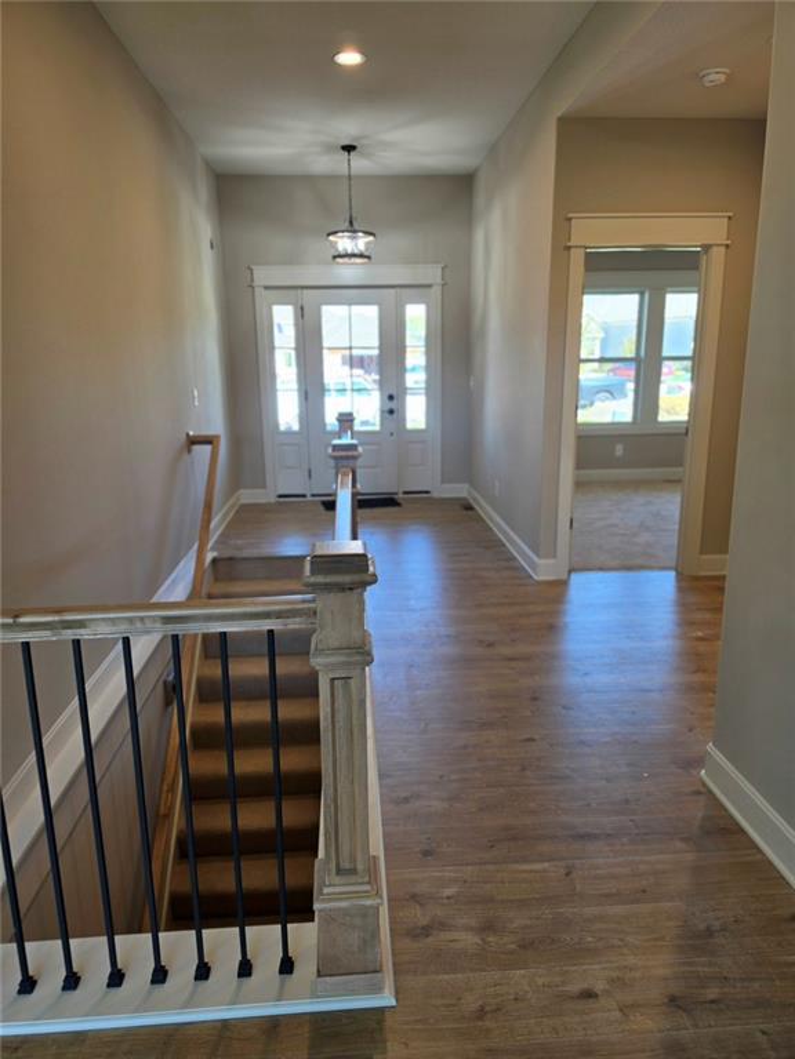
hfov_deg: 58.9
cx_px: 398
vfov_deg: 73.9
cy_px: 530
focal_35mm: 23
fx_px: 704
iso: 25
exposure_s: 1/120
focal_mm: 6.5
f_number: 1.4
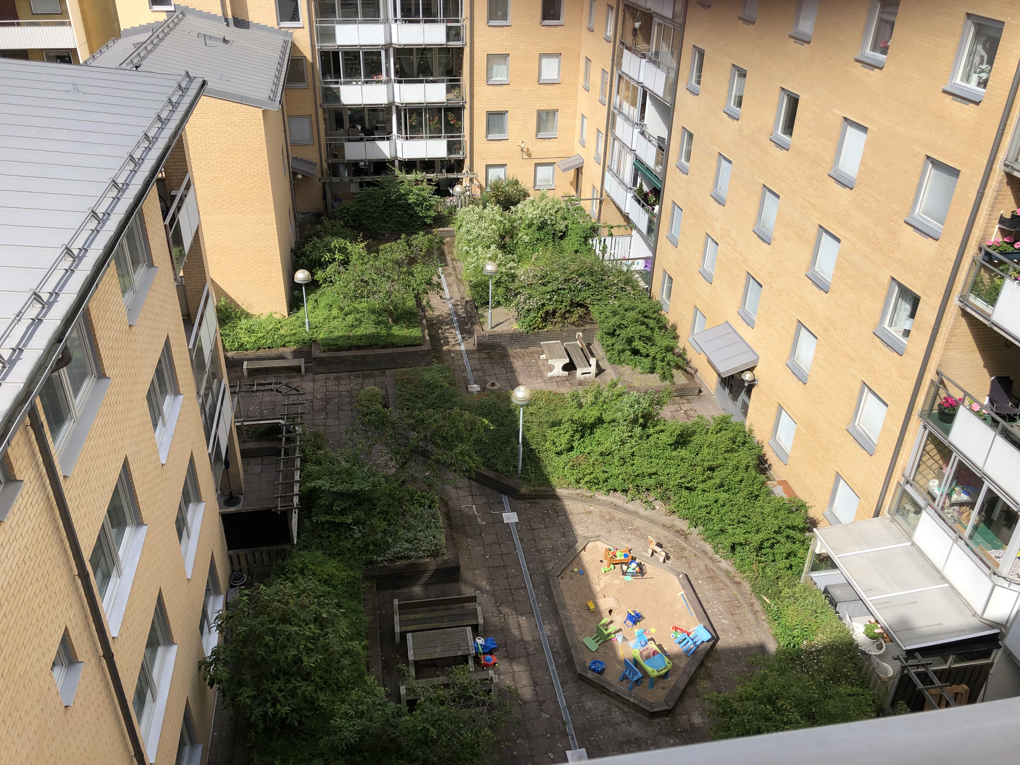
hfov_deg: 63.4
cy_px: 382
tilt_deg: -30.6
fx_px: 825
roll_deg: -0.3
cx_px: 510
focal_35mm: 28
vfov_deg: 49.7
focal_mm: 3.99
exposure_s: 1/1372
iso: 20
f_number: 1.8
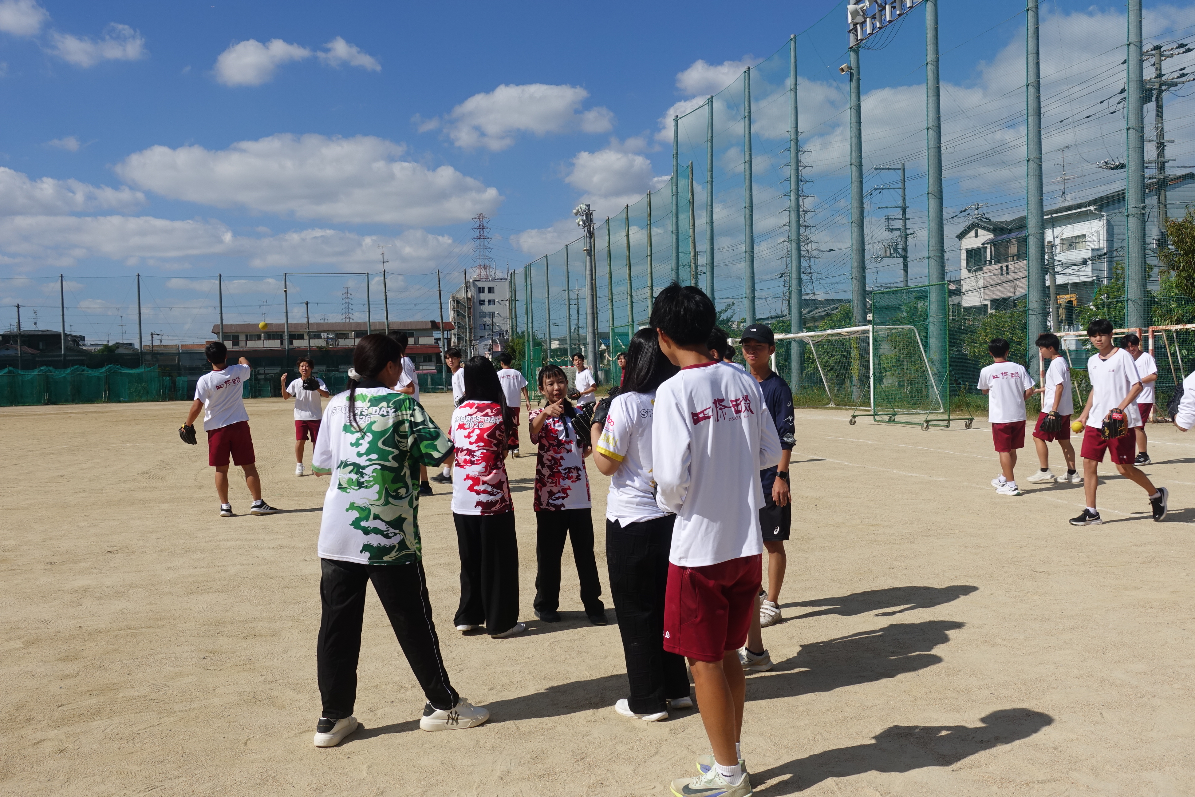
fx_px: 1062
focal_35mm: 32
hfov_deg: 58.7
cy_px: 398
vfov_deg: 41.1
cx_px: 598
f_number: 5.6
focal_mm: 11.81
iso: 125
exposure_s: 1/160
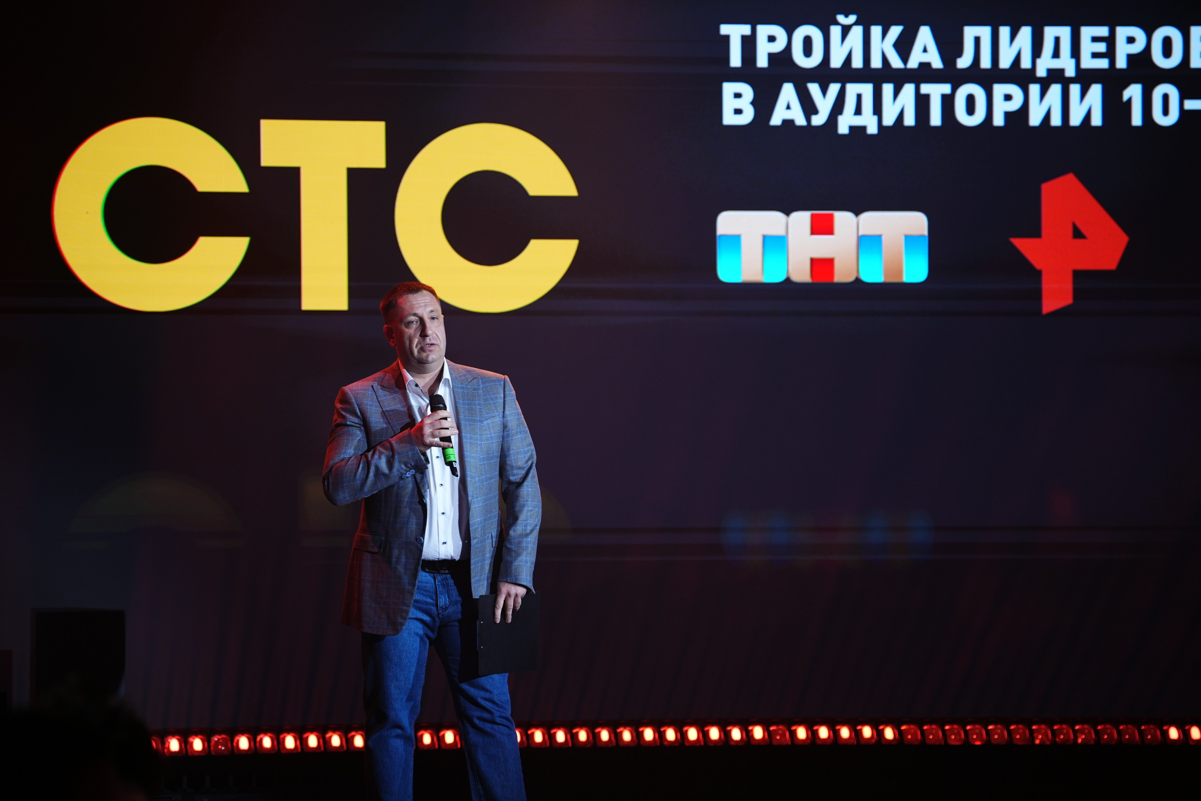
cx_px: 600
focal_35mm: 117
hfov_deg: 17.5
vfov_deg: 11.7
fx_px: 3903
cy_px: 400
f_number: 2.8
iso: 400
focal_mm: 117
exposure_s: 1/160
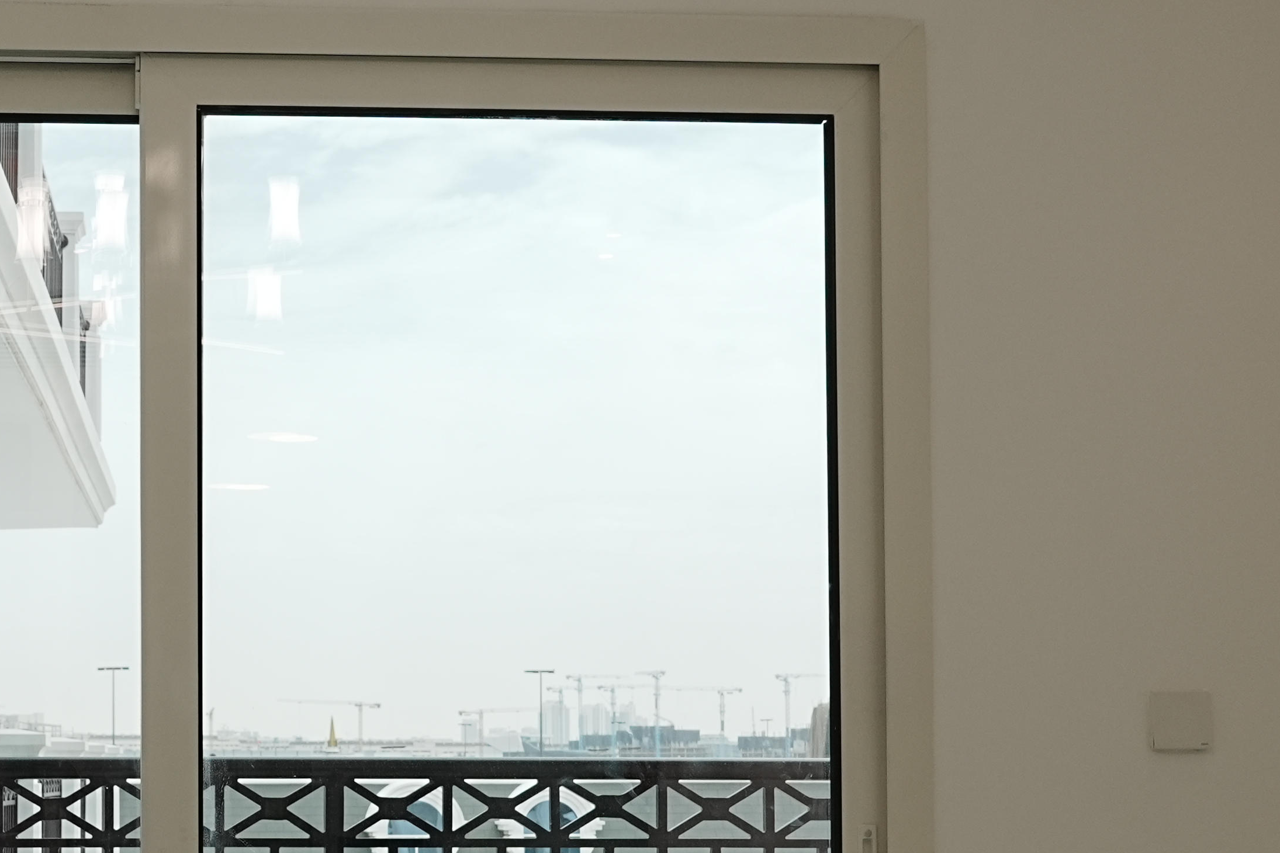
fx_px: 2275
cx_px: 141
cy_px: 678
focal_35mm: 64
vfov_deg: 21.0
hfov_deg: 30.1
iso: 320
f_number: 6.7
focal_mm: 20
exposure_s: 1/350
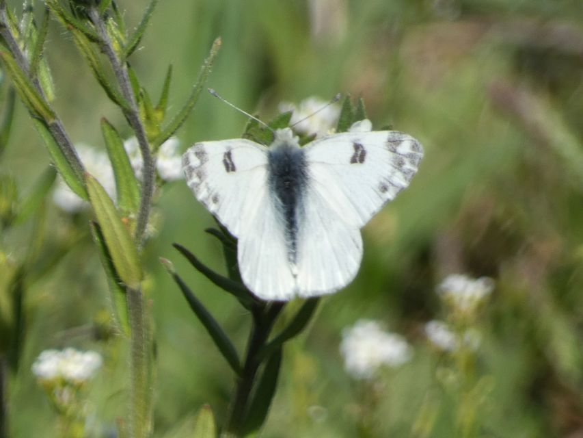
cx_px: 292
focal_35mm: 1200
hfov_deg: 1.7
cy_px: 219
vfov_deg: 1.2
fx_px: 20213
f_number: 5.9
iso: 80
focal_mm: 215
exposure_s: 1/200
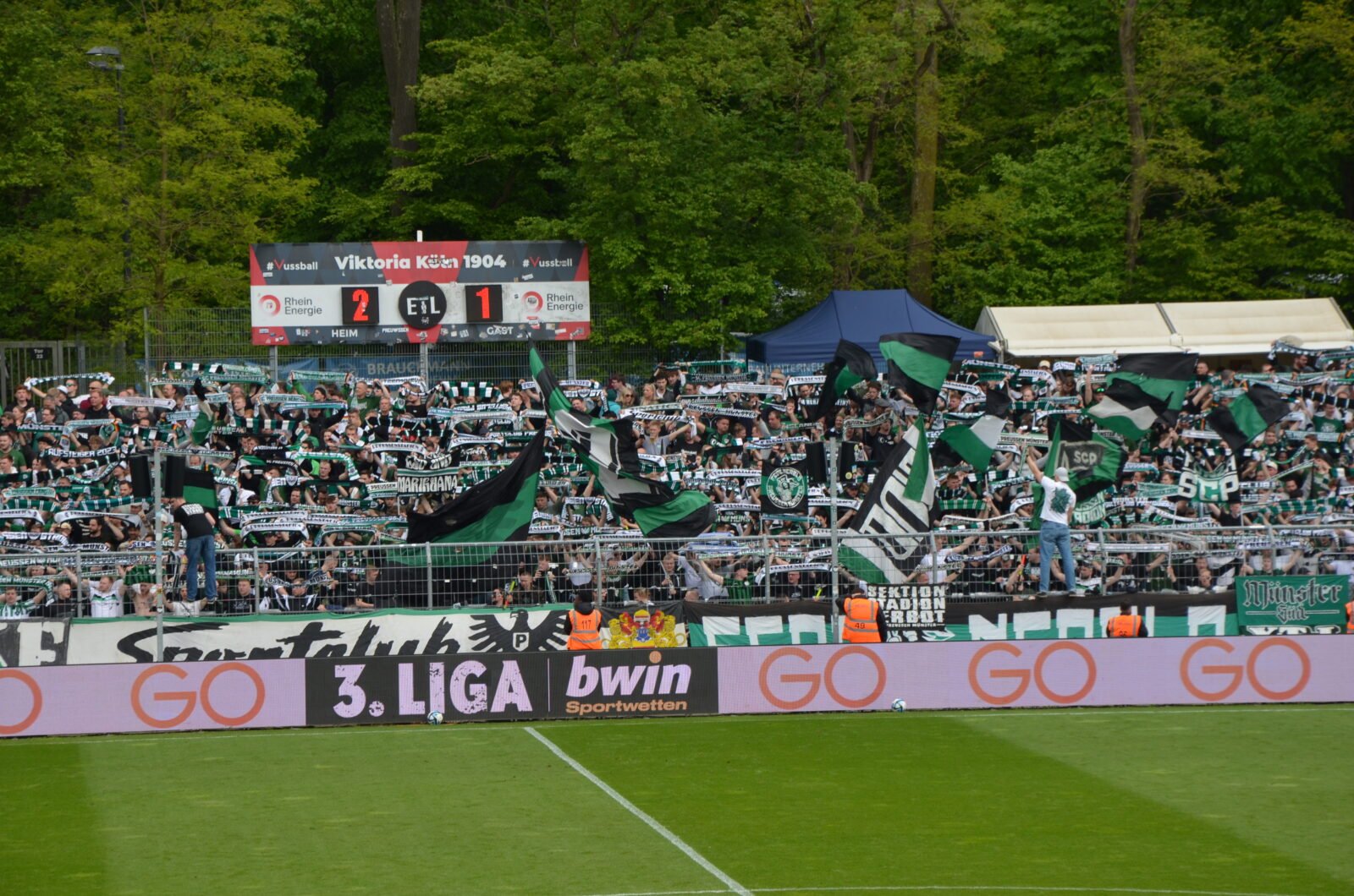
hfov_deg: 13.1
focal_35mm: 158
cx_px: 677
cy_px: 448
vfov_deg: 8.7
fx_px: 5912
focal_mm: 105
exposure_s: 1/250
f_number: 8
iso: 200
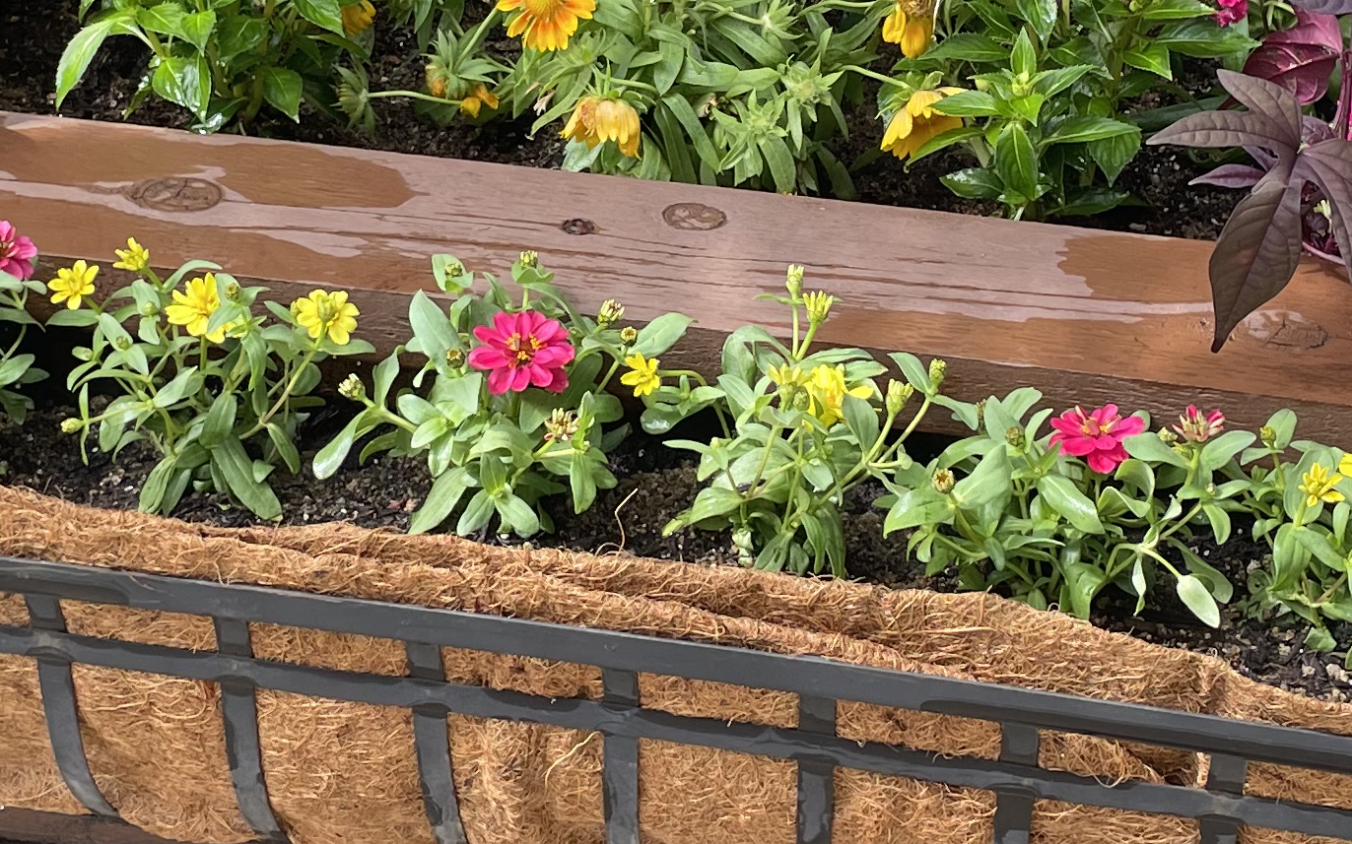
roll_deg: -1.8
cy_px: 101
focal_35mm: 81
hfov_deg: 25.5
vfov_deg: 15.9
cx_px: 629
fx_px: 2984
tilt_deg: -26.7
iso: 32
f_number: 1.6
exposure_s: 1/346
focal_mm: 4.2
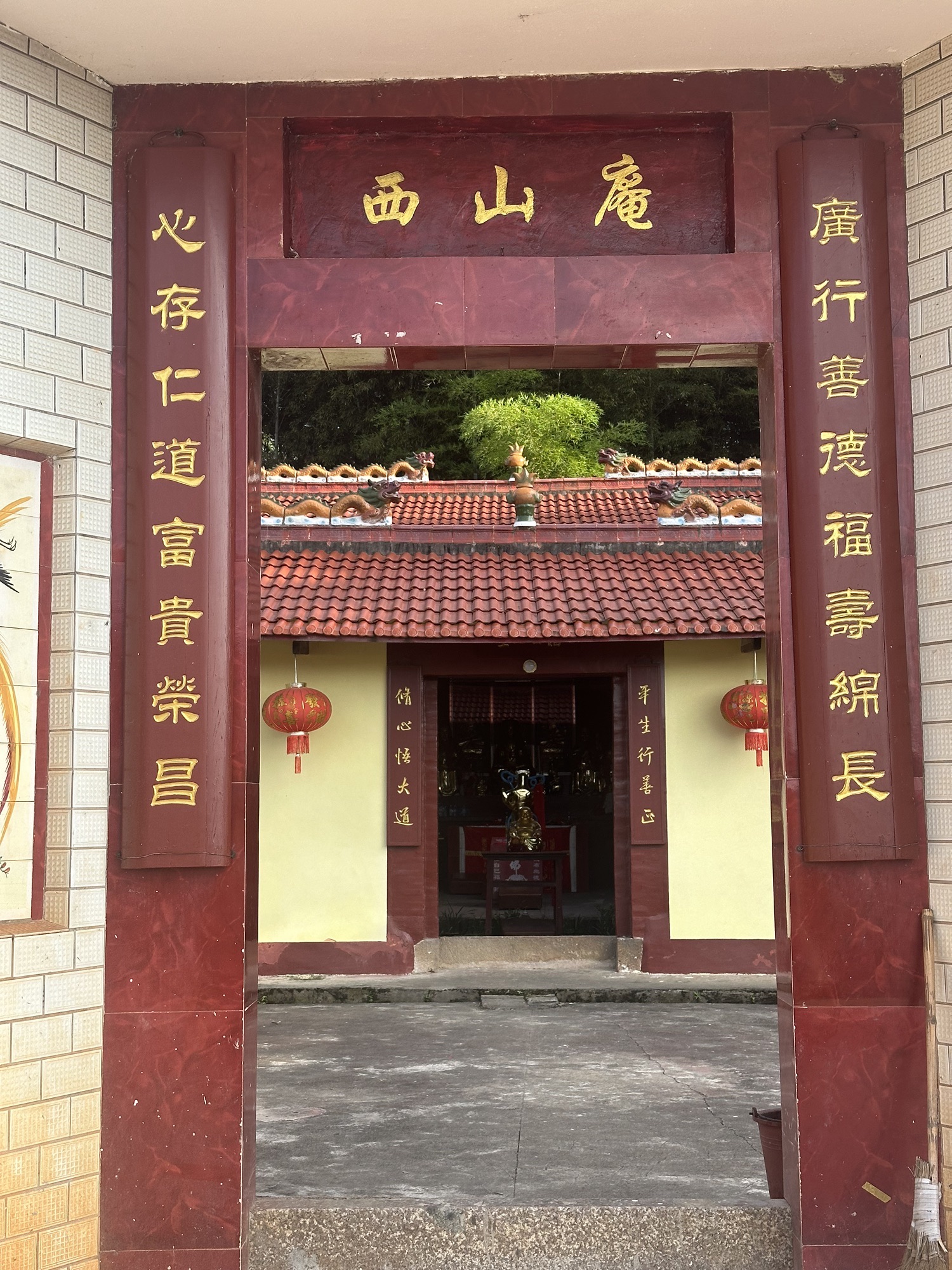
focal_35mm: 48
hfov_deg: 30.3
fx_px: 1760
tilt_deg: +8.4
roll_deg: -0.7
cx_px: 476
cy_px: 635
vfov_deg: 39.7
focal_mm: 6.86
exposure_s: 1/619
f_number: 1.78
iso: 64
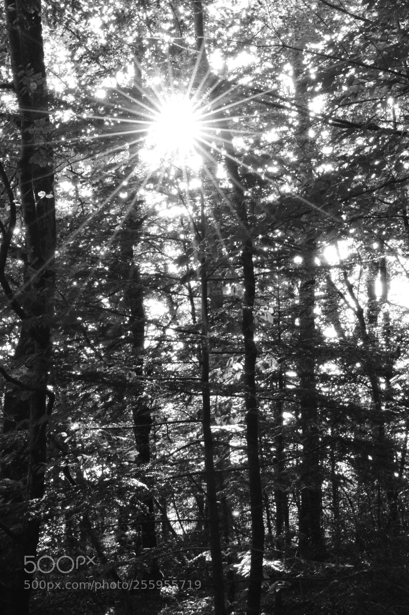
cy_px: 308
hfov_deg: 21.5
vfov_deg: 31.9
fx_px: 1075
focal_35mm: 63
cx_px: 204
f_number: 22
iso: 6400
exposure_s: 1/40
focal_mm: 42
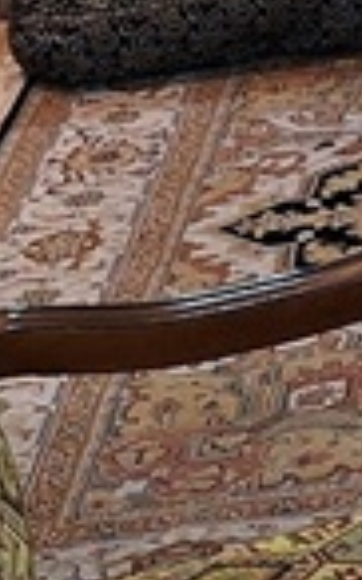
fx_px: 2641
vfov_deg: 11.8
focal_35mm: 167
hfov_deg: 6.3
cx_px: 1504
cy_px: -373
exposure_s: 1/50
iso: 250
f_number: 1.8
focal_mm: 5.54
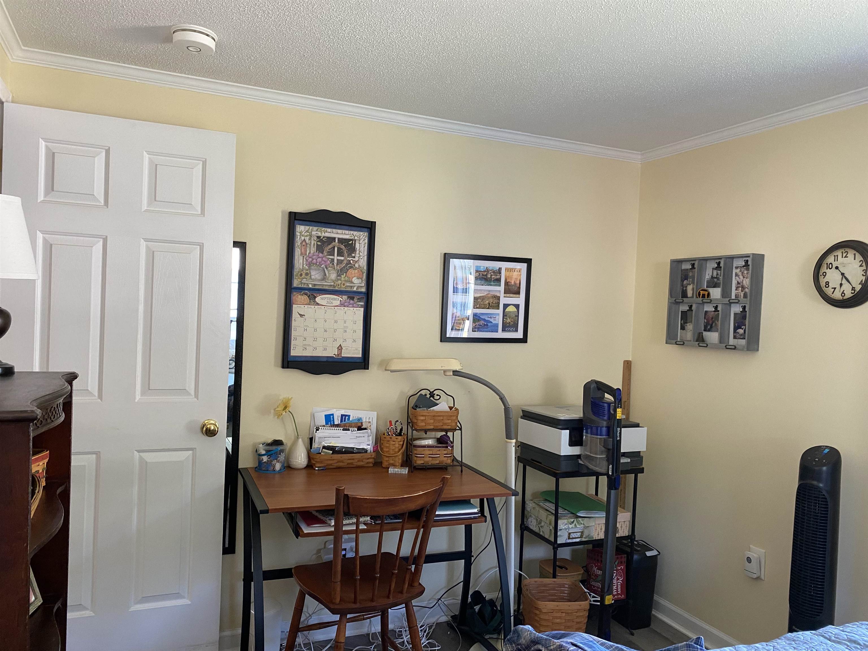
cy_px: 326
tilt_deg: -2.5
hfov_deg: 67.3
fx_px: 652
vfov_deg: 53.1
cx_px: 434
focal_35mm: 26
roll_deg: -2.6
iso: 160
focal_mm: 4.25
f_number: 1.8
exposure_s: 1/60
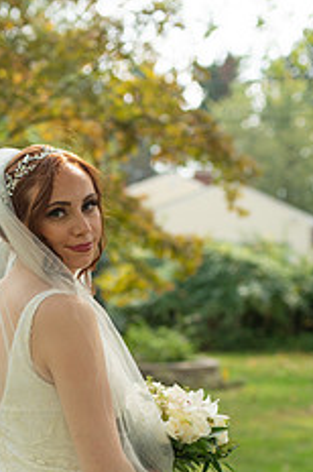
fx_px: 1269
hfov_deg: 13.9
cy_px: 407
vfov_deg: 20.7
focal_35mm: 97
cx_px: 40
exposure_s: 1/1600
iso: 320
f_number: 3.2
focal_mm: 50
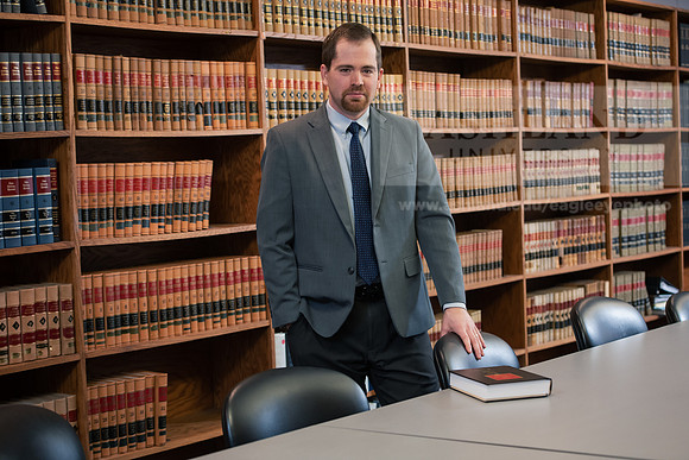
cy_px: 230
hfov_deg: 28.8
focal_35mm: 70
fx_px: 1340
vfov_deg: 19.5
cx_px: 344
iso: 1000
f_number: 3.5
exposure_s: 1/125
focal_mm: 70
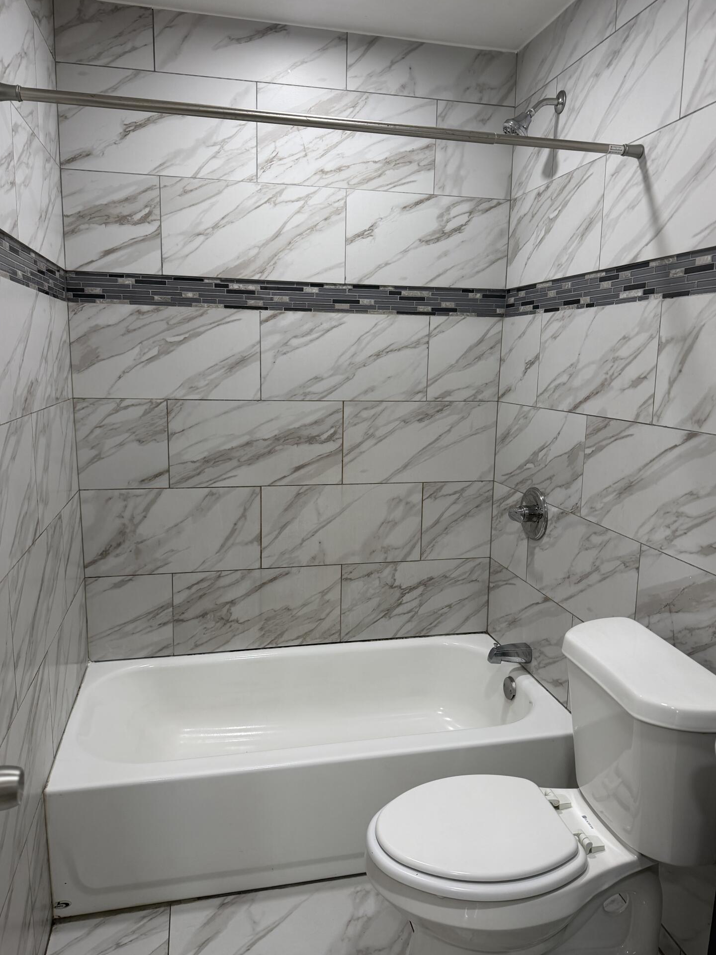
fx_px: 689
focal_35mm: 25
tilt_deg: -9.4
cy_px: 469
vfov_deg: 69.4
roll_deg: -1.0
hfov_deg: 54.9
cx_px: 357
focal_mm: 6.76
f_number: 1.78
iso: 160
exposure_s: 1/120
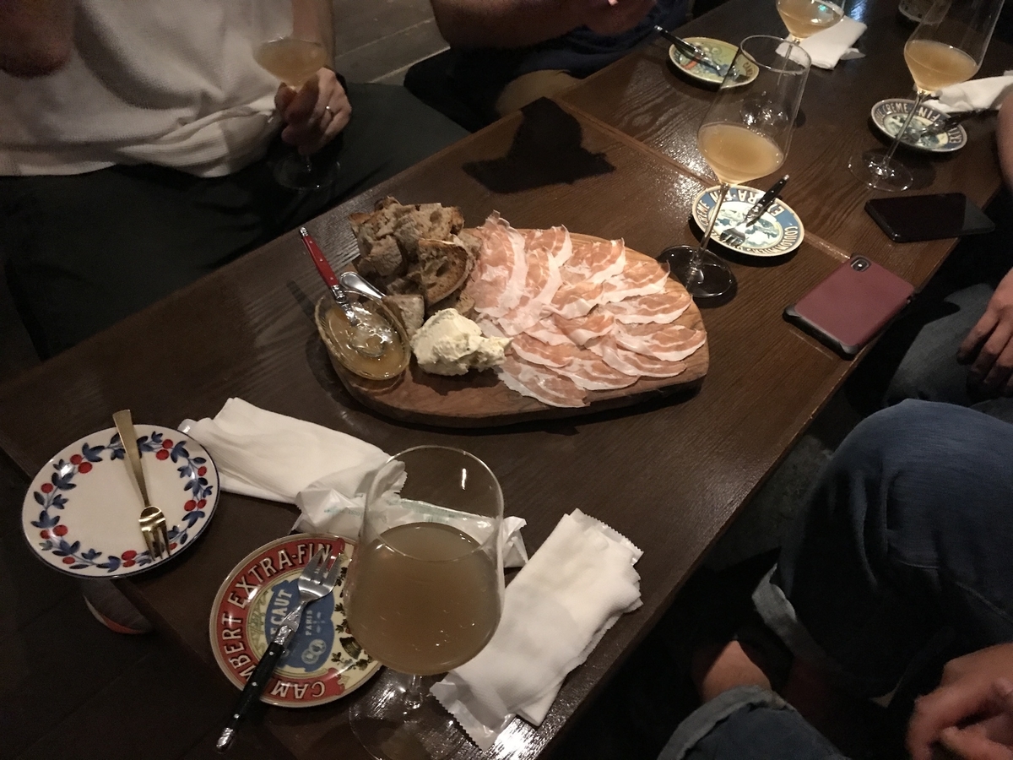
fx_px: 819
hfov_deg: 63.4
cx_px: 506
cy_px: 380
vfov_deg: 49.7
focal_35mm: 28
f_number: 1.8
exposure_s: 1/4
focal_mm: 3.99
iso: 125
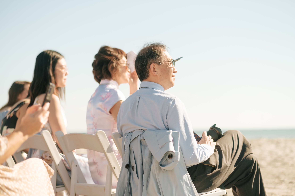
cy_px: 98
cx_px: 148
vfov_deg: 16.3
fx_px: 688
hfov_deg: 24.2
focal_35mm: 84
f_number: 1.6
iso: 160
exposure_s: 1/5000
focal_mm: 56
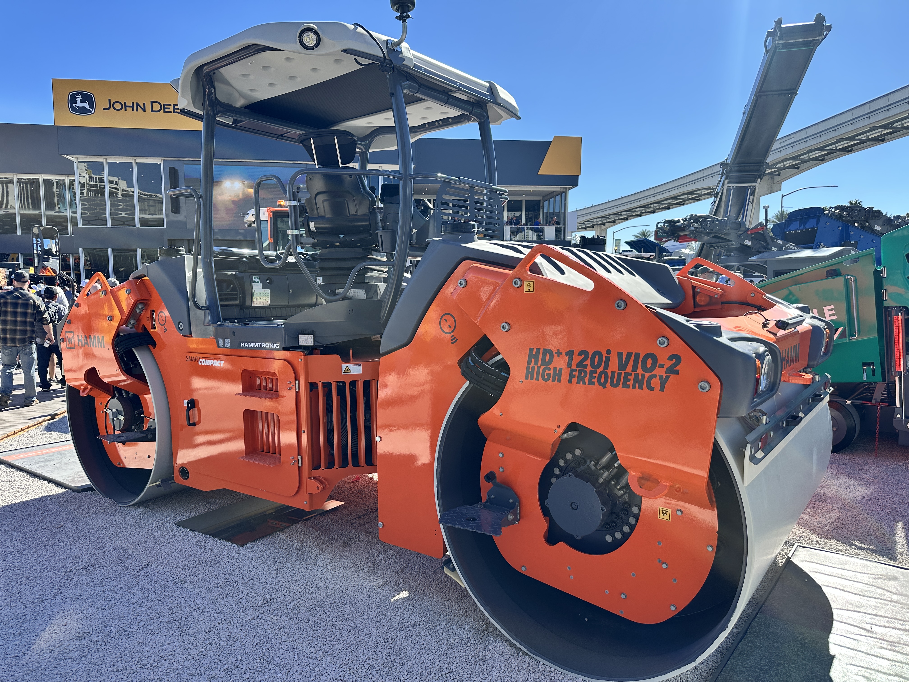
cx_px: 454
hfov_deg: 71.6
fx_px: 630
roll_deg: +0.1
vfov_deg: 56.8
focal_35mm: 24
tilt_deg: -5.1
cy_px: 341
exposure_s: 1/1916
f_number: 1.78
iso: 80
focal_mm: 6.86
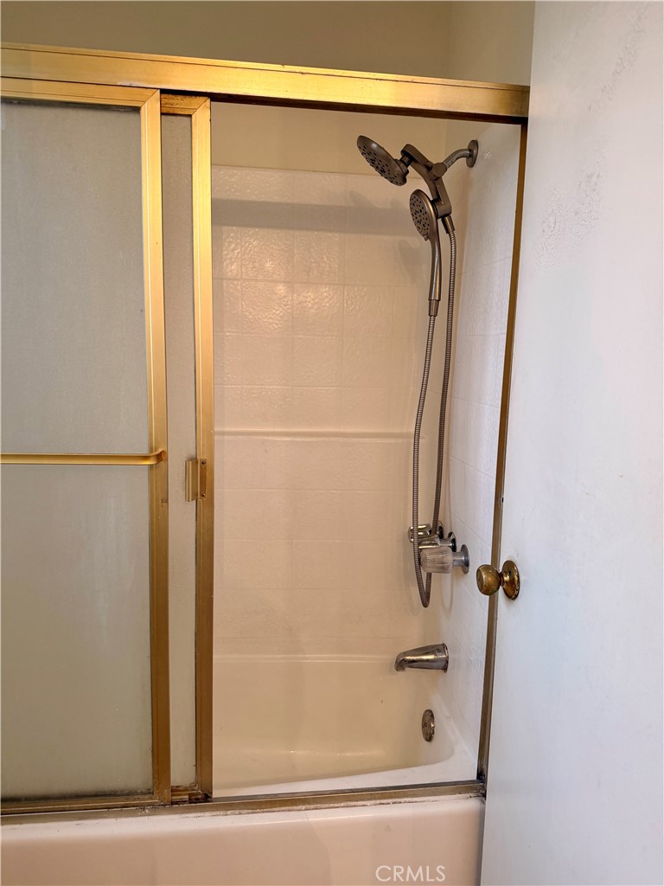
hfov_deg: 56.8
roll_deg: -2.3
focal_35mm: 24
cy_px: 443
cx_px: 332
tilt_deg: -8.8
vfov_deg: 71.6
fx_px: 614
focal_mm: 6.76
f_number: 1.78
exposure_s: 1/60
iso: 160
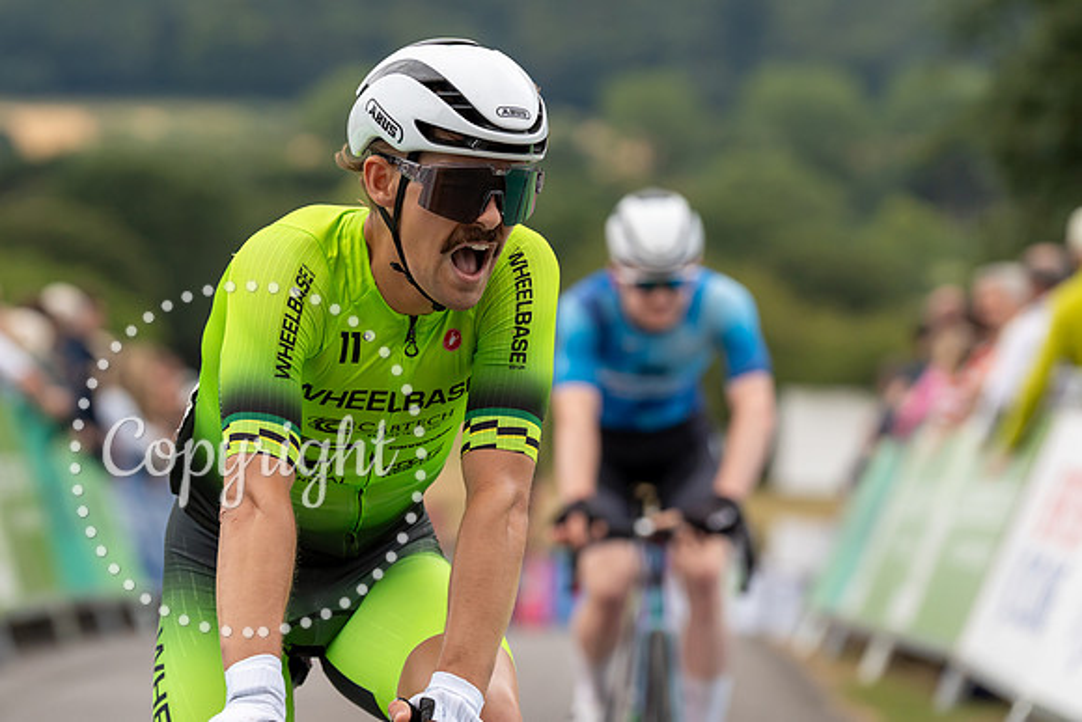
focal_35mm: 210
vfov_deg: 6.5
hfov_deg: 9.8
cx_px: 408
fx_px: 6316
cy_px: 195
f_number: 3.5
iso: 640
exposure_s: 1/1000
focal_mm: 144
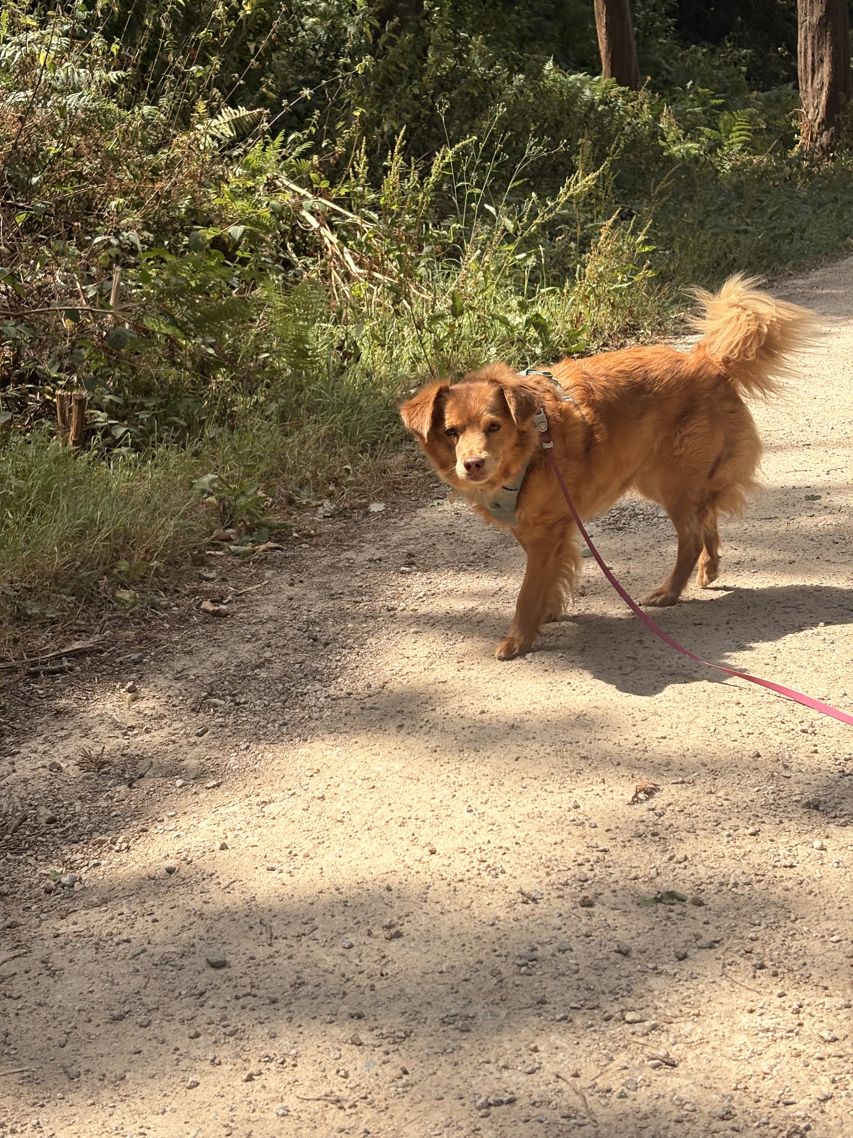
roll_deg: +3.2
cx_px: 426
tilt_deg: -12.6
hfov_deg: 28.0
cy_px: 569
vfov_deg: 36.8
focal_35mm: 52
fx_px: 1708
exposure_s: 1/1709
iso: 40
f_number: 1.6
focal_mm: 5.96
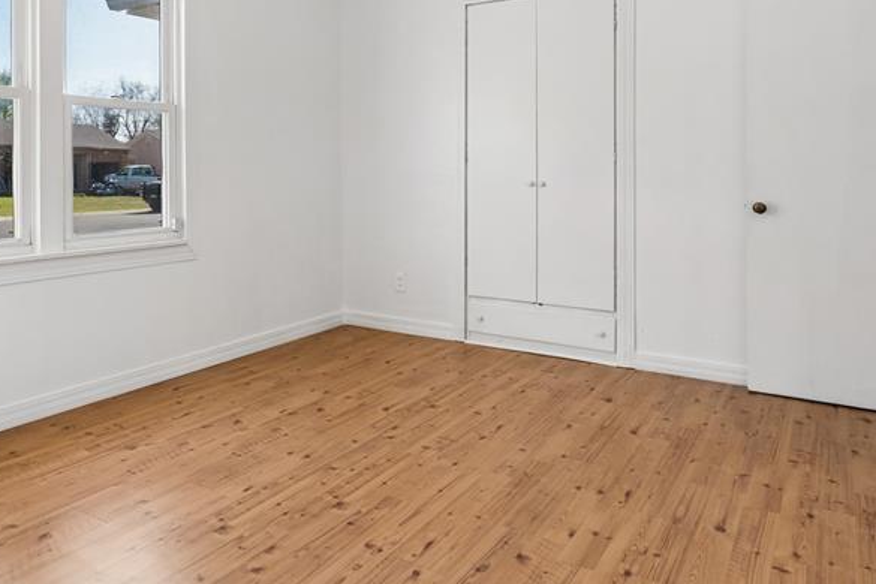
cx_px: 360
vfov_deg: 45.3
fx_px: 681
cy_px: 172
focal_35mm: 28
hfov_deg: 65.0
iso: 200
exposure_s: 1/50
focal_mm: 16
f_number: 7.1
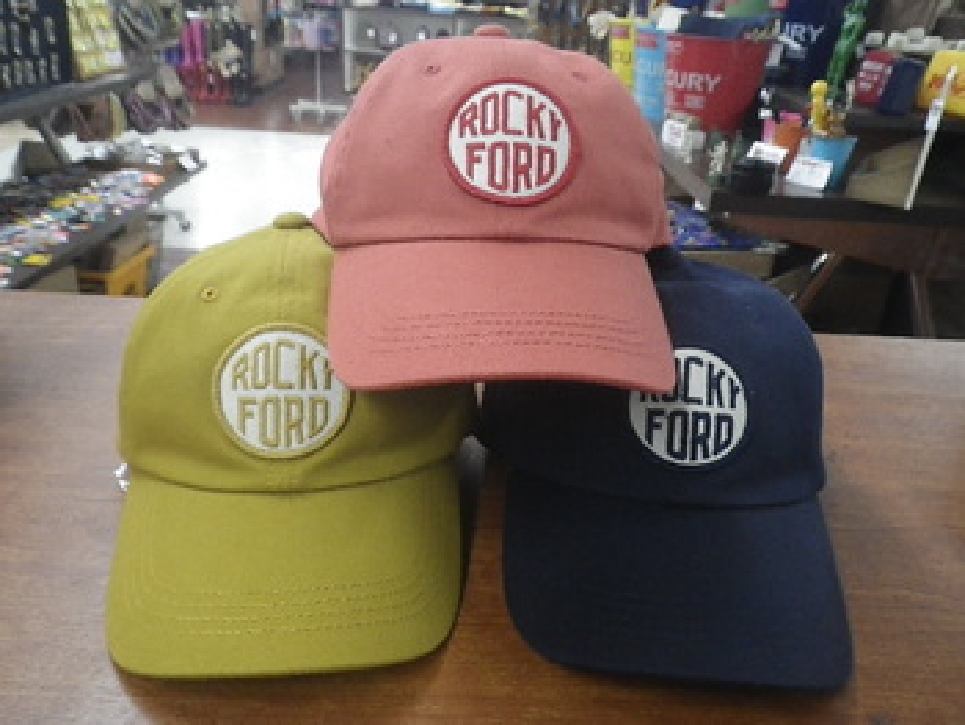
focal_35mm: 28
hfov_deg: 63.4
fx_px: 781
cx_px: 482
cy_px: 362
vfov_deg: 49.8
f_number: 3.5
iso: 400
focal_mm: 5
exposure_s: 1/50
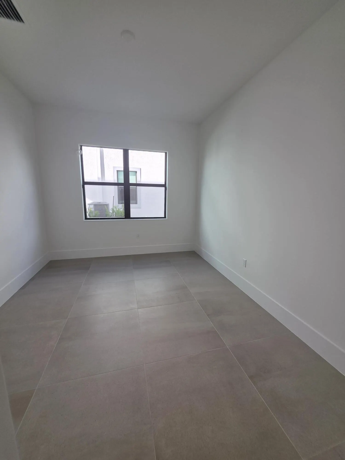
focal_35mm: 13
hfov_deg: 89.9
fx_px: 173
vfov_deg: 106.2
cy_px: 230
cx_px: 172
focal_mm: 2.2
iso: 25
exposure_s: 1/120
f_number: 1.9
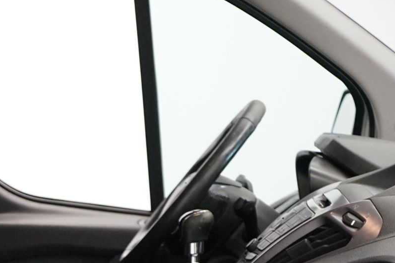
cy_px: 347
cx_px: -132
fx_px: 1141
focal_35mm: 104
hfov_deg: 18.2
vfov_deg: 12.7
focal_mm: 33
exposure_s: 1/160
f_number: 4
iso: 3200
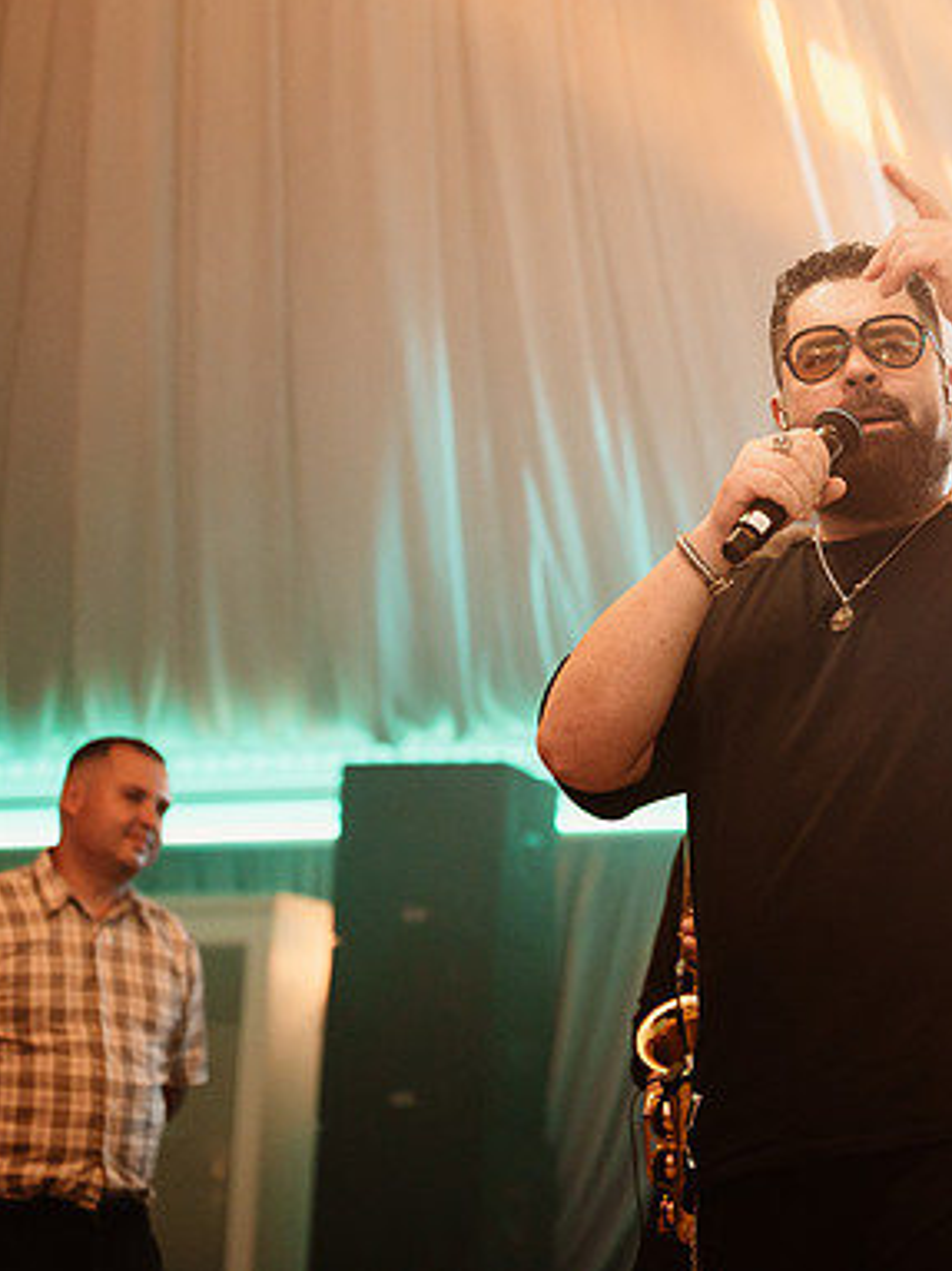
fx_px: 3852
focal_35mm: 105
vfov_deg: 18.7
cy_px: 552
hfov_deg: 14.0
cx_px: 690
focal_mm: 64
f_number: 2.8
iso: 2000
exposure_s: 1/125
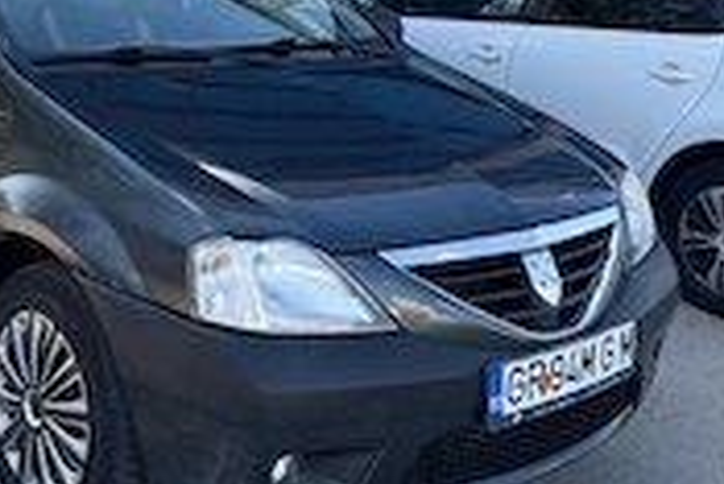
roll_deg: -2.8
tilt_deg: -4.5
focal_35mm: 57
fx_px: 1147
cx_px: 174
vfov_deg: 22.8
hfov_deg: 34.2
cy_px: -8
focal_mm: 6.76
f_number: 1.78
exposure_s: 1/782
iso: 80
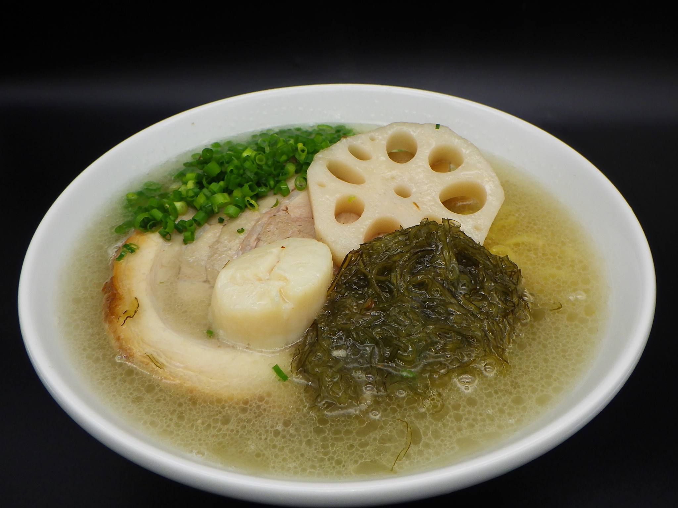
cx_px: 339
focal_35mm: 34
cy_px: 254
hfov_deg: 54.0
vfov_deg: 41.8
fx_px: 666
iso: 125
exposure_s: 1/200
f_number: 3.8
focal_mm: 6.1
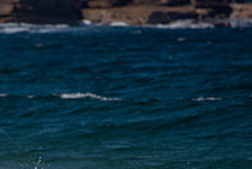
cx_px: 20
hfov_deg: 1.4
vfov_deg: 0.9
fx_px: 10522
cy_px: 216
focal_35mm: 1502
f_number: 5.6
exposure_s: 1/2500
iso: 140
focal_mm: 500
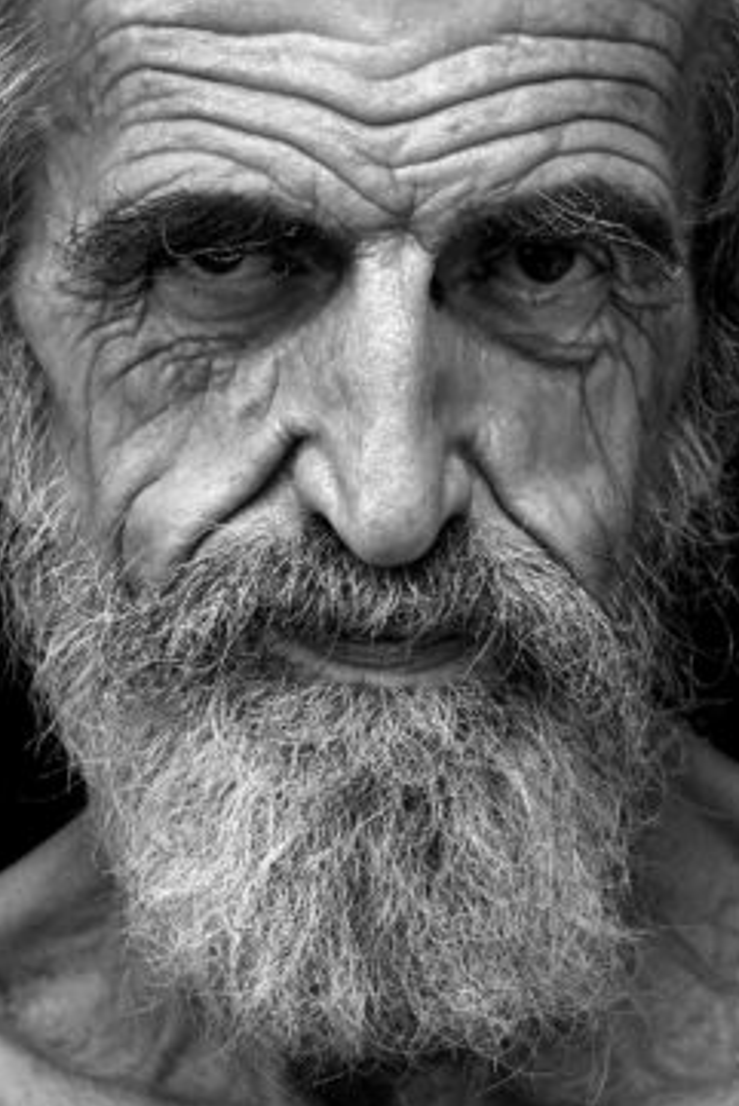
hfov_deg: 5.8
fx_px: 7321
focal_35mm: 238
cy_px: 1195
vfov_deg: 8.6
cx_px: 406
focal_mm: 56
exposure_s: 1/50
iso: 160
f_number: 5
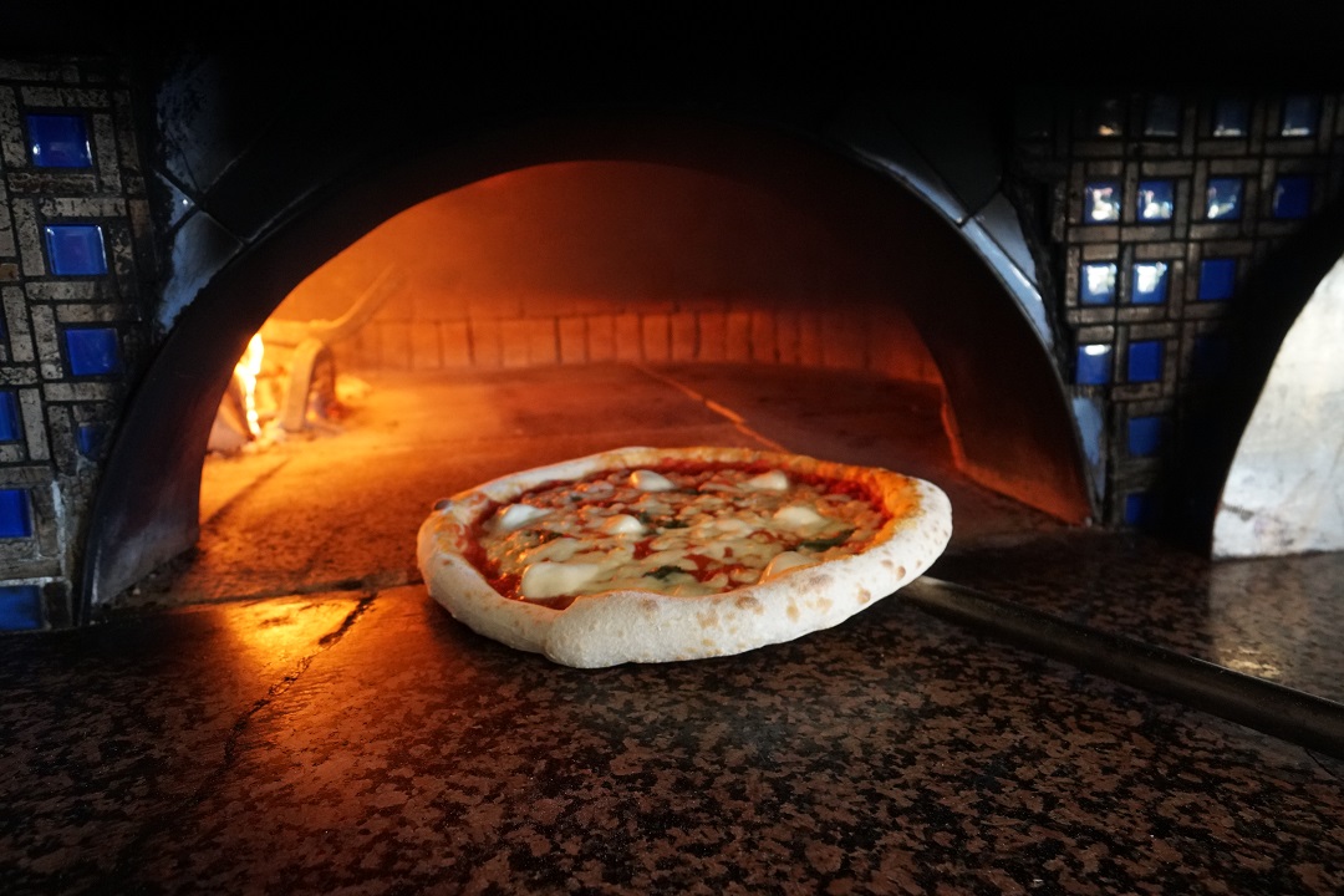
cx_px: 672
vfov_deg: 56.1
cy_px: 448
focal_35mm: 22
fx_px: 840
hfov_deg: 77.3
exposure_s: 1/60
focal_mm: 15
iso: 2500
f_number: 4.5
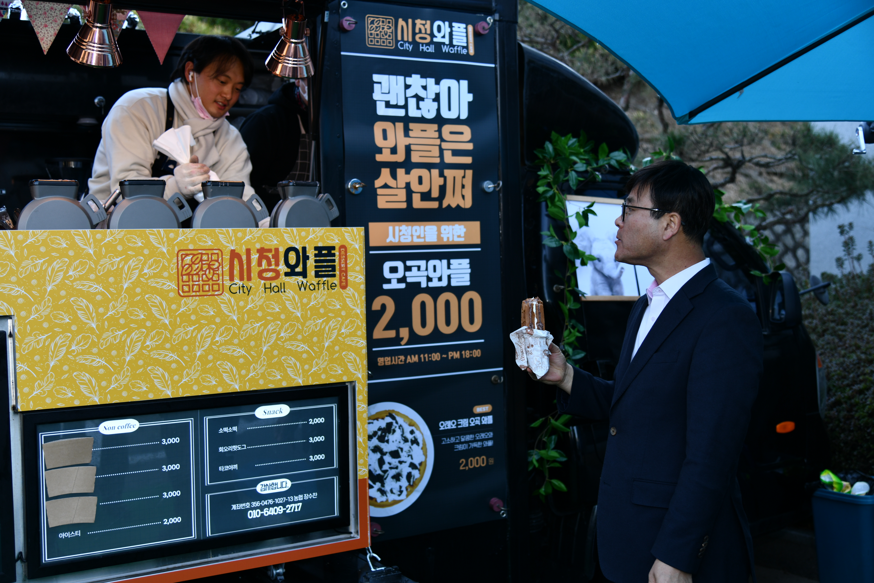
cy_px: 292
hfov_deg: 48.5
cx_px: 437
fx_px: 971
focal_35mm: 40
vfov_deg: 33.4
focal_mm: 40
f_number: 4
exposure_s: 1/250
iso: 200
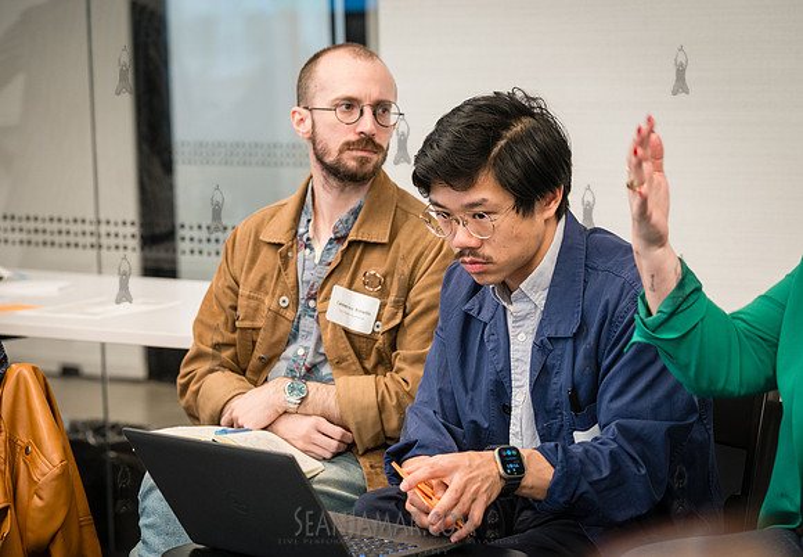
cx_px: 434
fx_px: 2383
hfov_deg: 19.1
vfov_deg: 13.3
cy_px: 269
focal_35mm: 106
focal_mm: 99
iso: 2000
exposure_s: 1/100
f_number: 4
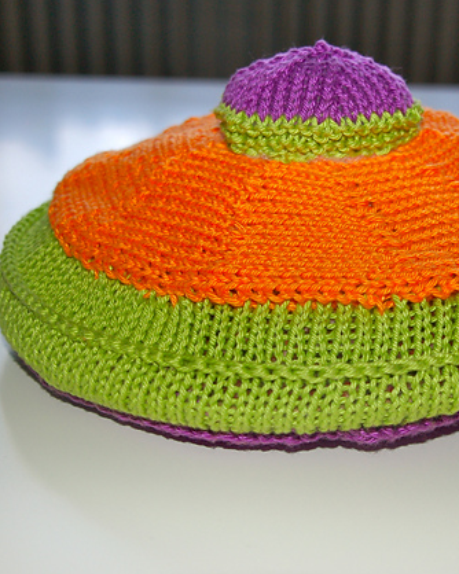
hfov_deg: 22.7
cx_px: 337
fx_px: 1134
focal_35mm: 67
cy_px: 285
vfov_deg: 28.4
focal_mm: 31
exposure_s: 1/60
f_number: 4.5
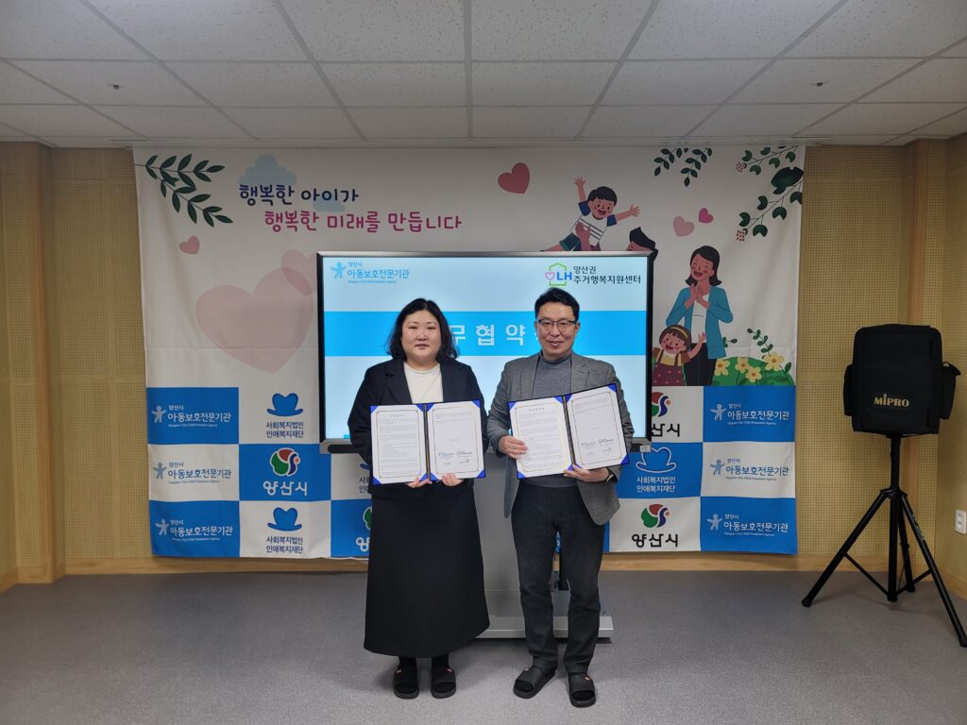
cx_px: 484
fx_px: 698
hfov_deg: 69.4
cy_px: 362
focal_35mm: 25
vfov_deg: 54.9
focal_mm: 7
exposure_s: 1/120
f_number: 1.8
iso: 125
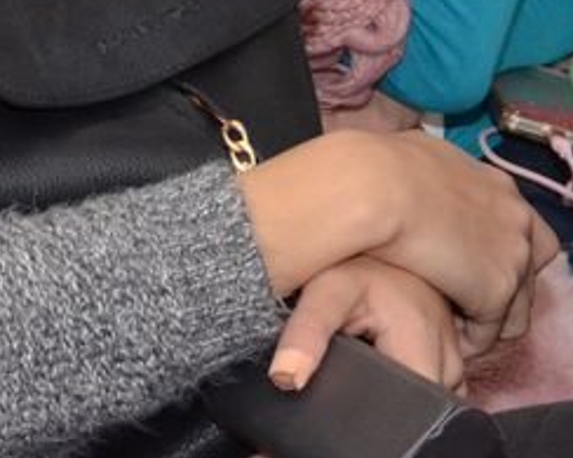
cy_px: -595
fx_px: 4374
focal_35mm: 258
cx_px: -167
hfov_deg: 7.4
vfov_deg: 5.8
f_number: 4.2
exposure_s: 1/200
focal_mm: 32
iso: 800
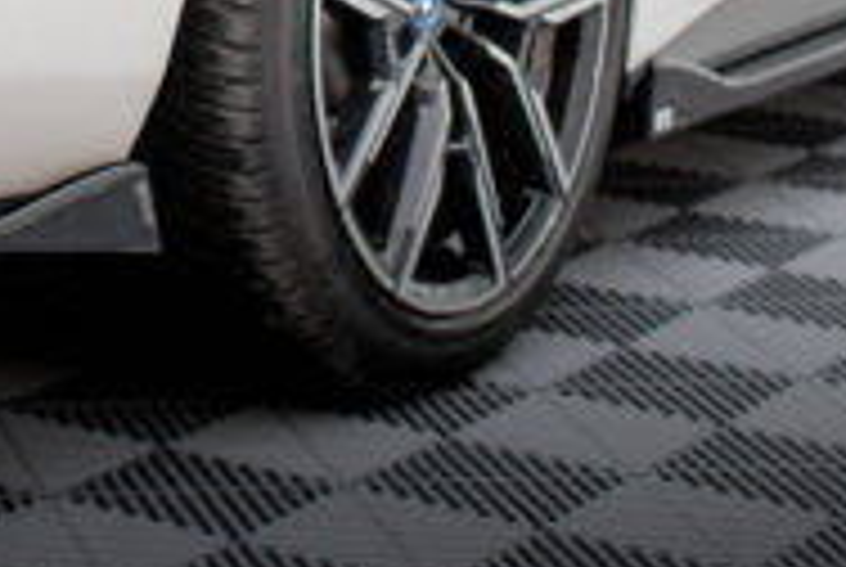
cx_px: -333
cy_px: -655
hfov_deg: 11.7
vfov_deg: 7.7
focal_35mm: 170
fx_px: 4001
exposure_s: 1/125
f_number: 2.5
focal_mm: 35
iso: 500
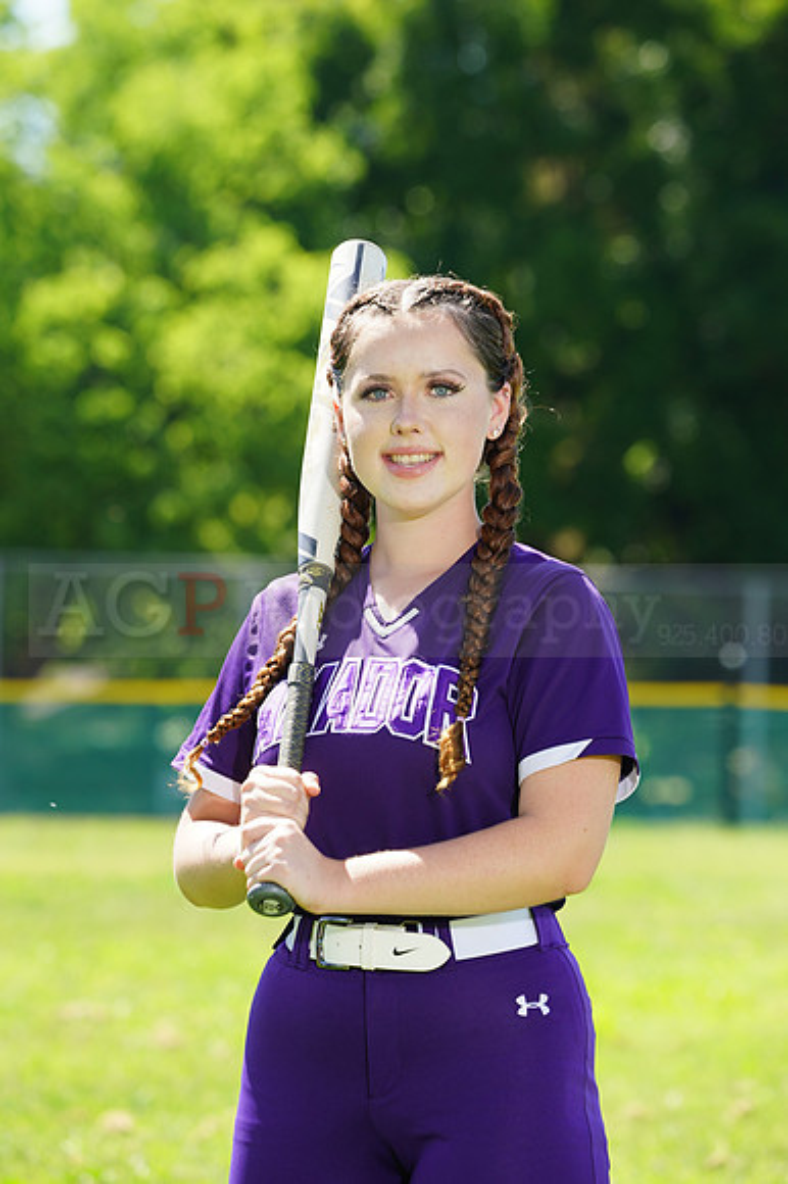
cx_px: 394
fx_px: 9664
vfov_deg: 7.0
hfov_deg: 4.7
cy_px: 592
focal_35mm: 294
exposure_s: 1/125
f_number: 10
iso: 200
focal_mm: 294
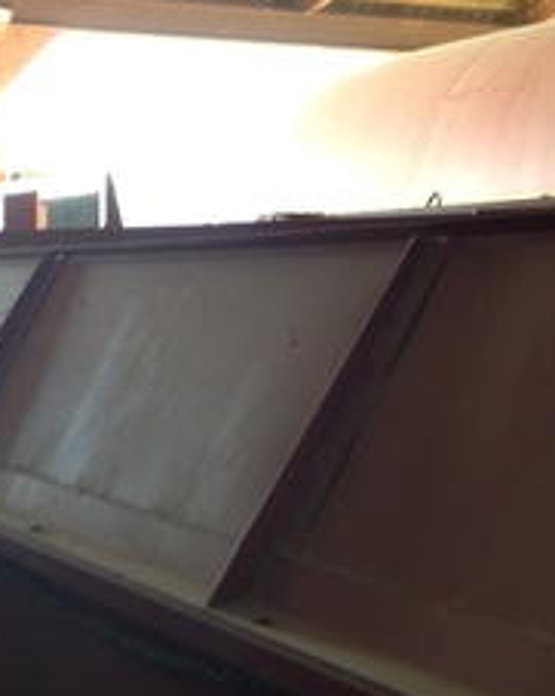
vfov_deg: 23.2
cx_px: 153
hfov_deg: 18.6
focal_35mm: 82
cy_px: 472
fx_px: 1687
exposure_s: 1/30
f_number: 2.4
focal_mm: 4.28
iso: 50
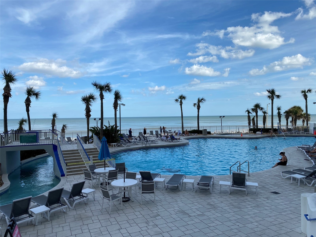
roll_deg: +0.5
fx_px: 237
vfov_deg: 53.1
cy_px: 118
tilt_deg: +0.4
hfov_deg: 67.3
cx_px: 158
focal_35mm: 26
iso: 32
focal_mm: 4.25
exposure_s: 1/3300
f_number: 1.8
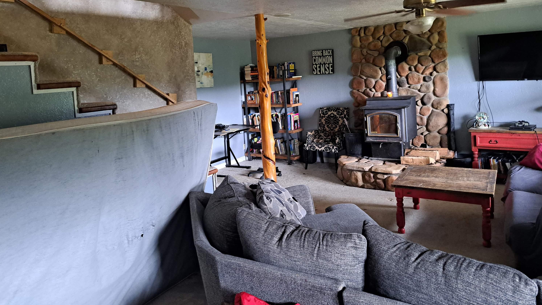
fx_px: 388
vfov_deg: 42.3
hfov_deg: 69.9
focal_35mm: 27
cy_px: 101
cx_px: 276
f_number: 1.8
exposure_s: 1/40
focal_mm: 5.23
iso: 500
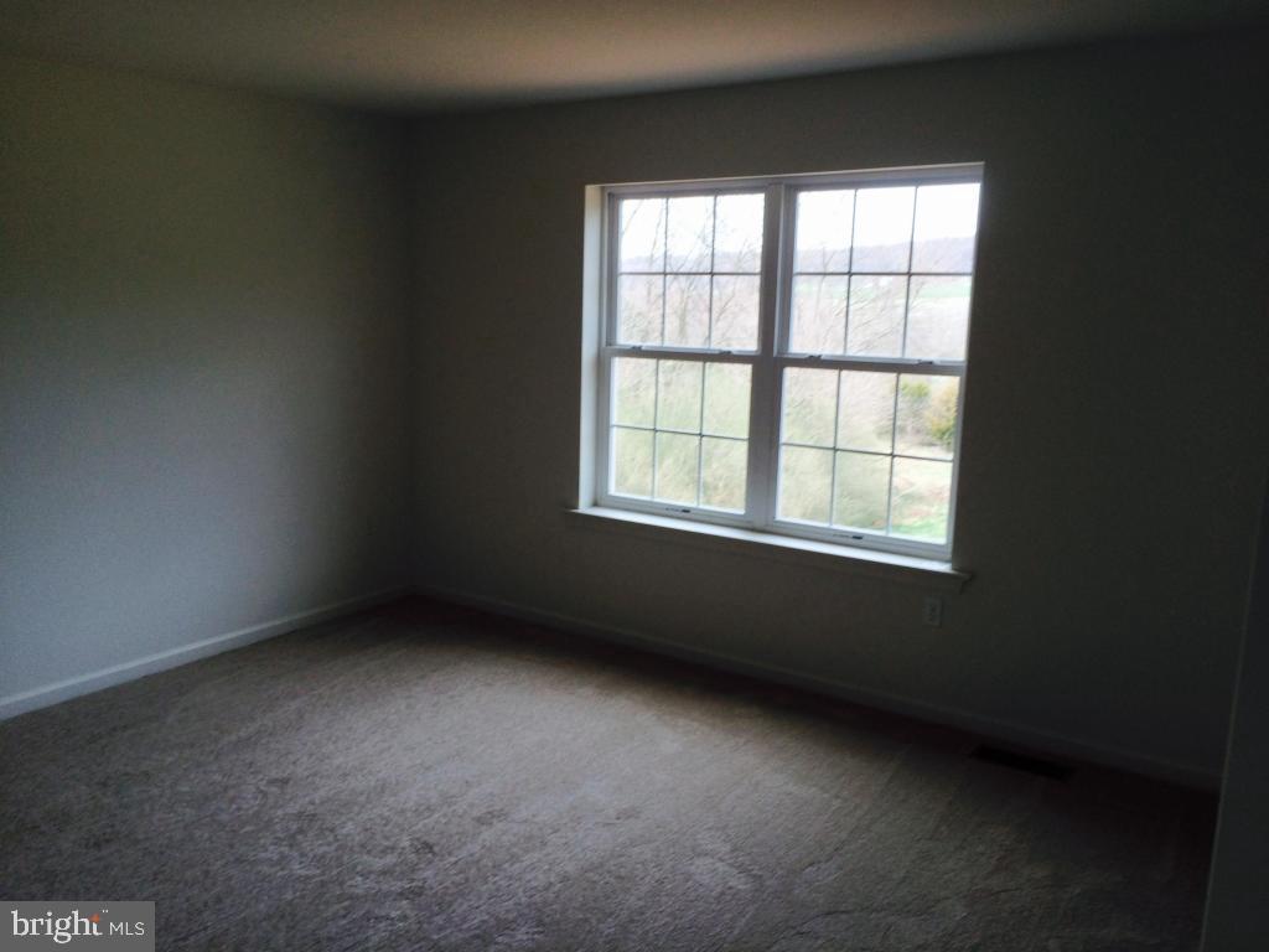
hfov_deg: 61.7
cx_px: 634
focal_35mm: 29
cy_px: 476
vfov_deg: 48.2
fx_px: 1063
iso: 32
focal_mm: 4.15
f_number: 2.2
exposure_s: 1/199
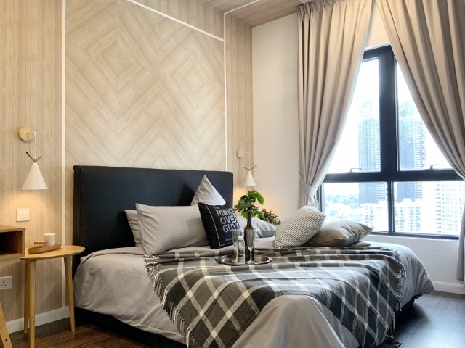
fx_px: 390
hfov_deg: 61.7
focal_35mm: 29
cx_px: 232
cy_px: 174
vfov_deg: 48.2
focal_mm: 3
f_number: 1.8
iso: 40
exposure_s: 1/50
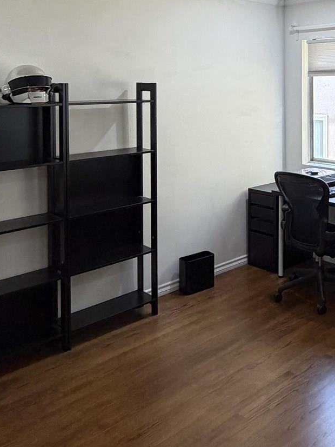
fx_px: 503
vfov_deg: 45.5
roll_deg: -0.6
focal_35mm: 39
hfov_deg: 34.1
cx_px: 322
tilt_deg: -0.5
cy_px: 92
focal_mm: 2.22
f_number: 2.2
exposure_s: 1/120
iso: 200
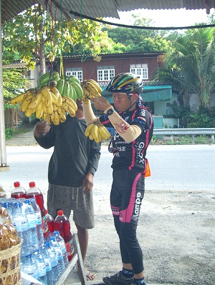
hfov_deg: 37.8
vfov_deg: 48.9
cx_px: 108
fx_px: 314
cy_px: 142
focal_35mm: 38
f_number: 2.8
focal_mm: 7.9
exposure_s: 1/100
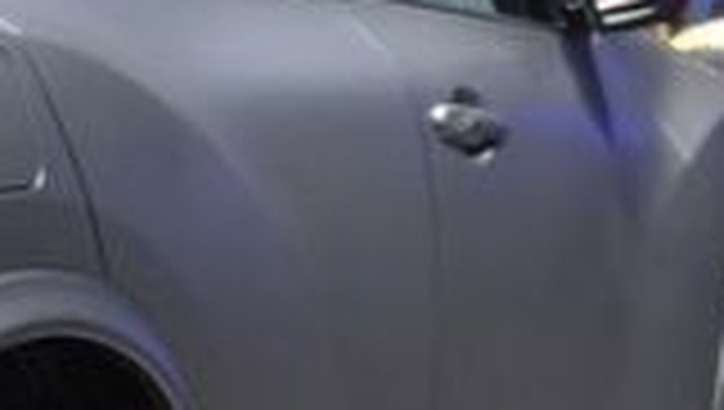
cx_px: -369
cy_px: 385
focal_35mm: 156
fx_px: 2998
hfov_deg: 13.0
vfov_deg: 7.8
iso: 400
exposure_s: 1/80
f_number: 4.5
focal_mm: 20
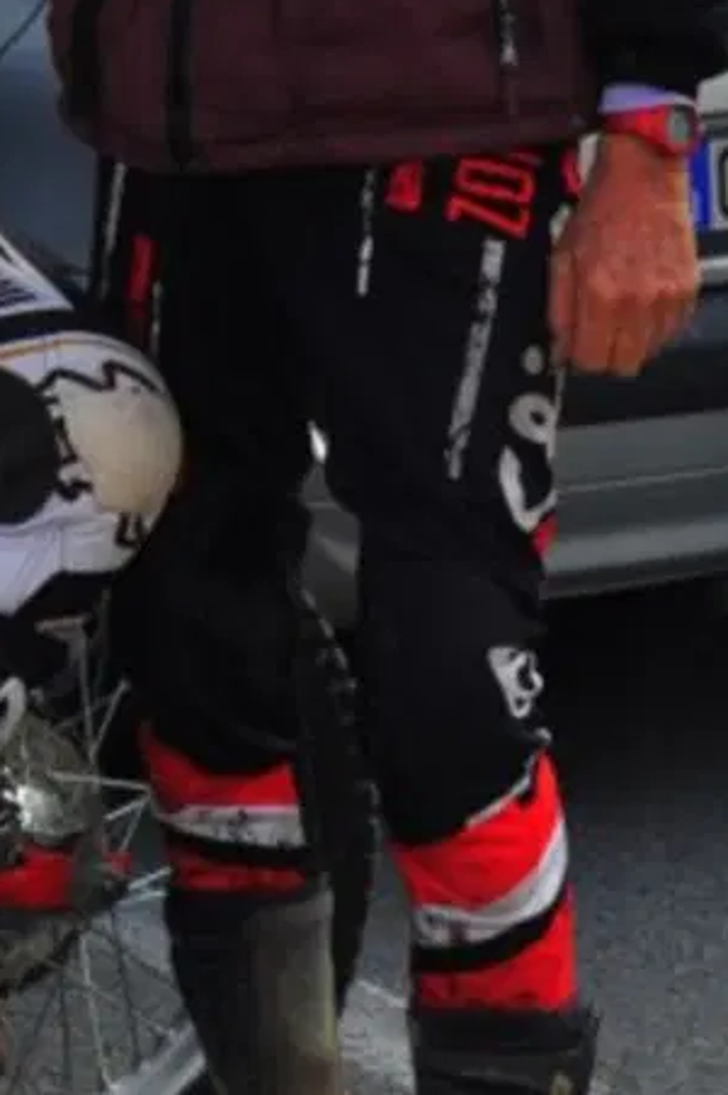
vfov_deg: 14.4
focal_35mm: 140
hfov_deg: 9.4
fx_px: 4253
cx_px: -451
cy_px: -36
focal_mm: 35
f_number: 7.1
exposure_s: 1/1000
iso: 800
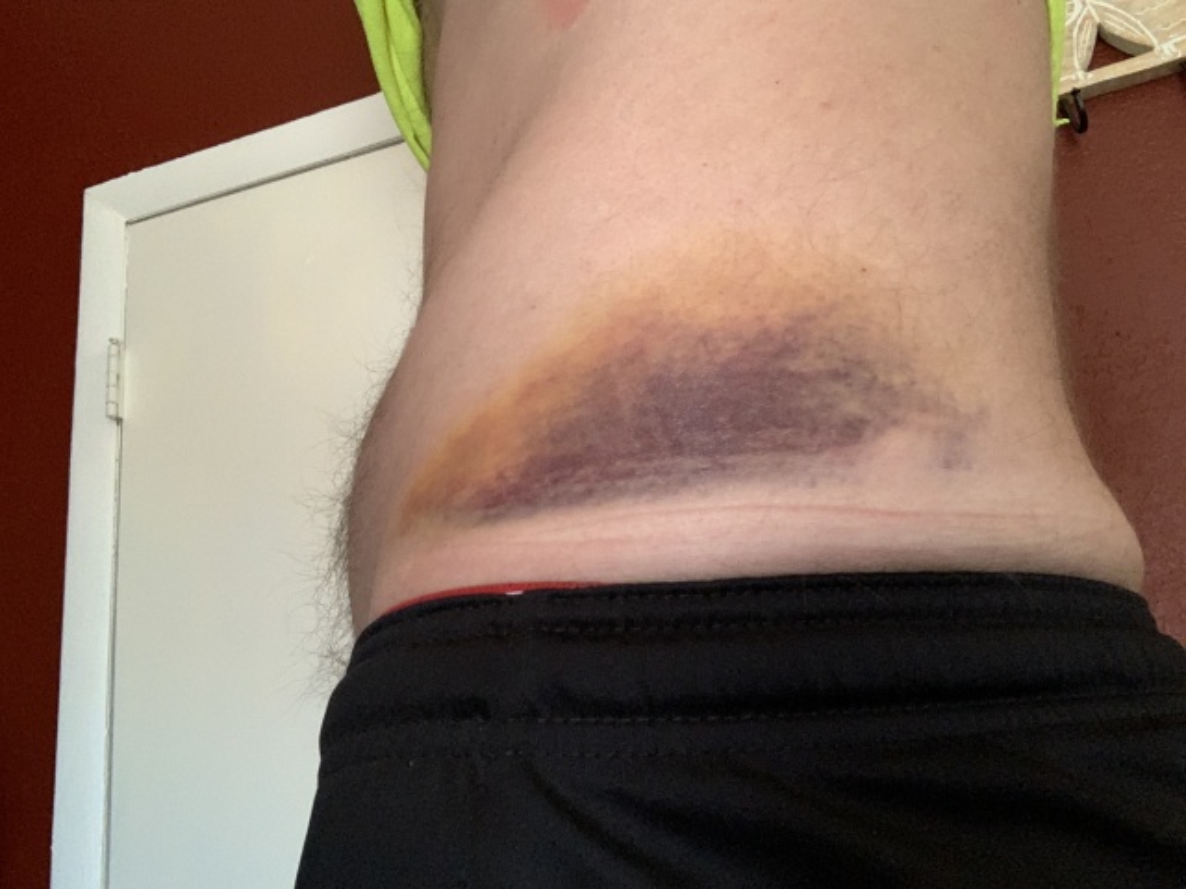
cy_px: 444
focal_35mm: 32
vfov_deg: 44.2
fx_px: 1096
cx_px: 593
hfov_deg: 56.8
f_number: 2.2
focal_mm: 2.87
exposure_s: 1/48
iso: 320
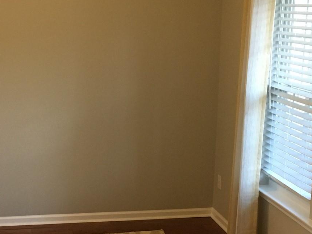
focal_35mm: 69
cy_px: 165
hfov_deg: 27.5
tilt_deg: -15.2
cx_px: 56
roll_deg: +1.0
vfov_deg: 21.2
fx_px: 622
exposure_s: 1/30
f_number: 2.2
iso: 125
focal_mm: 4.15
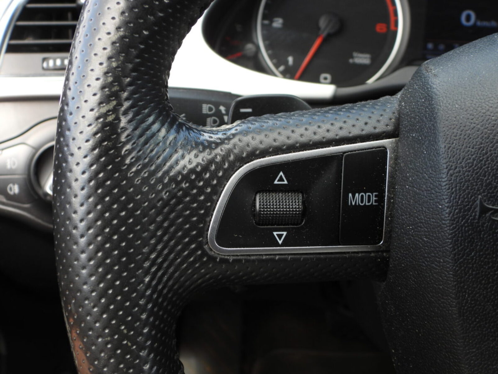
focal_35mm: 38
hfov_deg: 49.0
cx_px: 249
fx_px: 547
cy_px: 187
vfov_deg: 37.7
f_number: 3.2
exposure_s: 1/100
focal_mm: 6.8
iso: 100
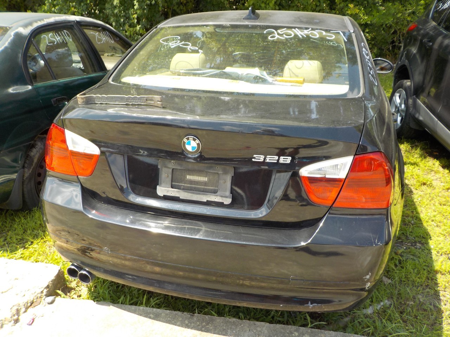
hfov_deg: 60.0
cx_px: 225
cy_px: 168
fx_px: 390
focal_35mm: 30
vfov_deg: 46.8
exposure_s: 1/320
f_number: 3.3
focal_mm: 4.1
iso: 125
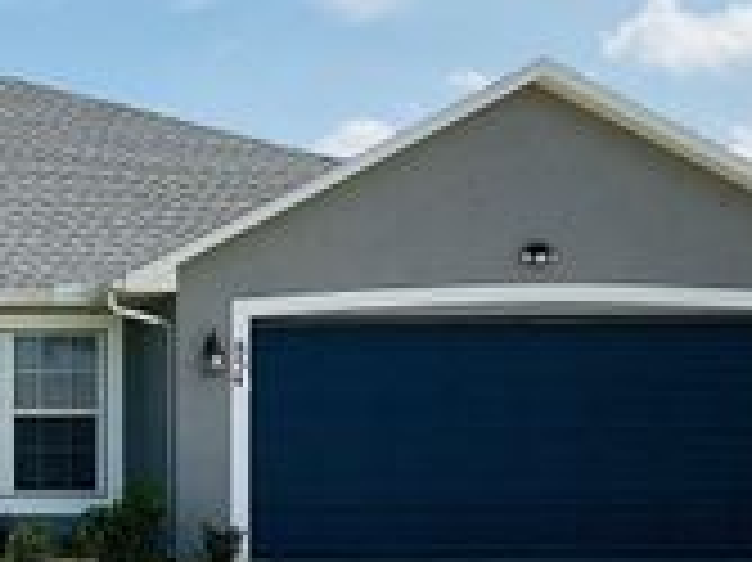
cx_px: -171
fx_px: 1889
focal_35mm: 87
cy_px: 479
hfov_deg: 20.9
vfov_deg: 16.8
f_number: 1.8
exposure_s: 1/2538
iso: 16
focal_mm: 3
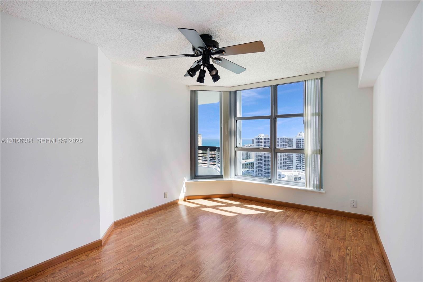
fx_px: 188
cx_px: 212
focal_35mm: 16
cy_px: 141
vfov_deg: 73.7
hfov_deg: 96.7
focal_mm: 16
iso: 400
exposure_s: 1/400
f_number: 8
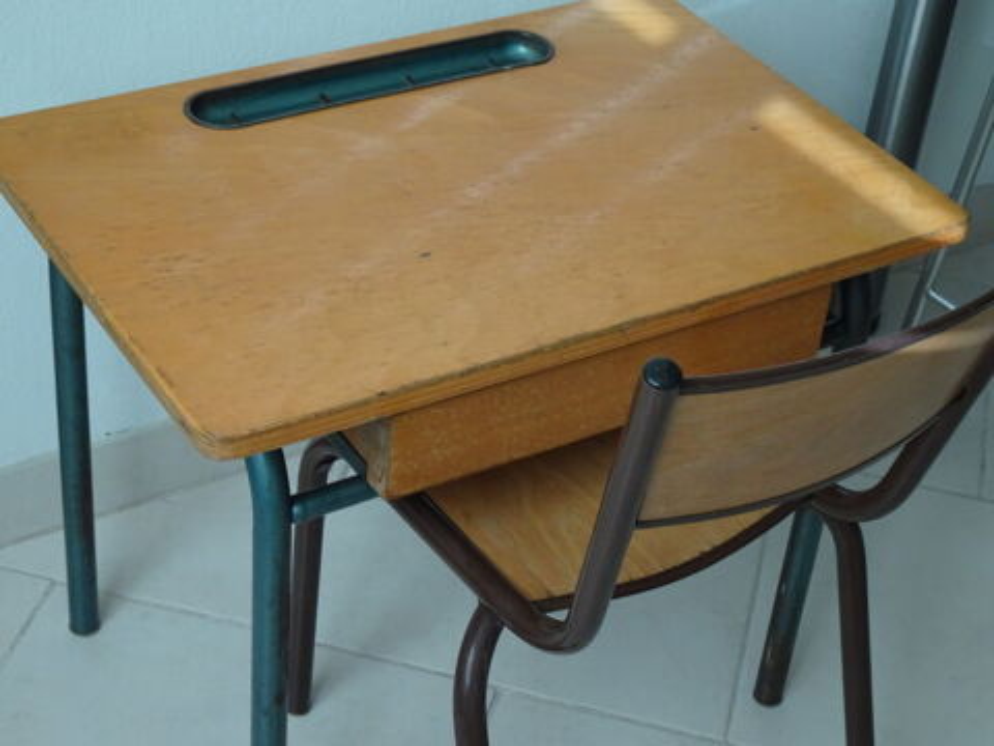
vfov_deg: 22.3
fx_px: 1895
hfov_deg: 29.4
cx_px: 497
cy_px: 373
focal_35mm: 66
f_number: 4.5
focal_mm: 11.32
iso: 320
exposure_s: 1/80
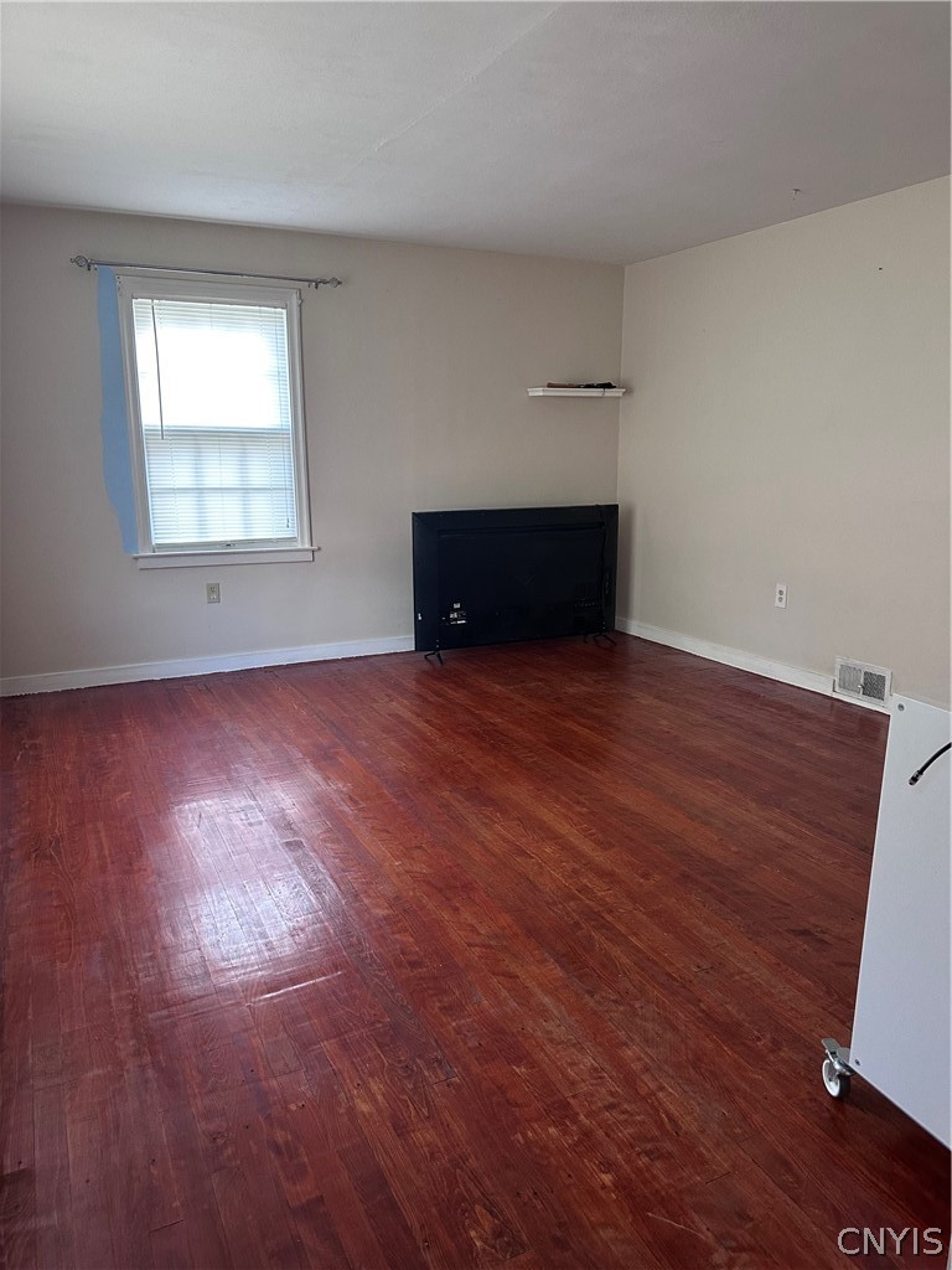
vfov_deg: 71.6
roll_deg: +0.2
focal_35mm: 24
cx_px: 476
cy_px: 635
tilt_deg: -11.9
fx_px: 880
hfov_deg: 56.8
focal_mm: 6.86
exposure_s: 1/60
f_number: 1.78
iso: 320
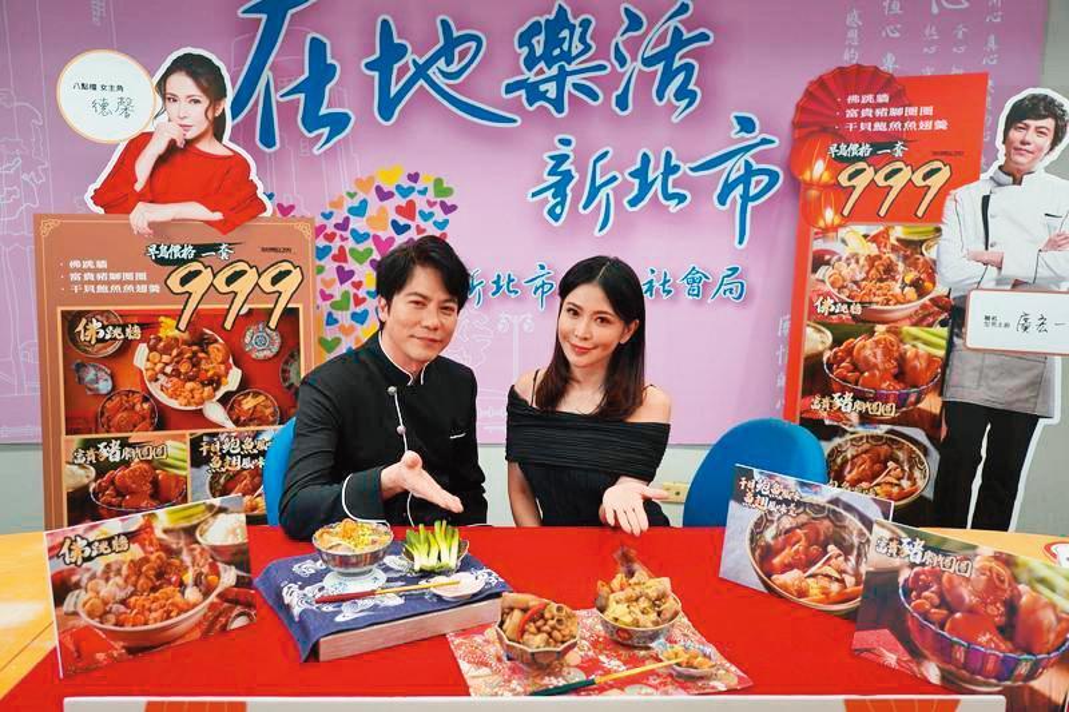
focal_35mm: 31
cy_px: 356
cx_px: 534
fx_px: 920
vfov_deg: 42.3
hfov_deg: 60.3
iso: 640
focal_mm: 31
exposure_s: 1/160
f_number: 4
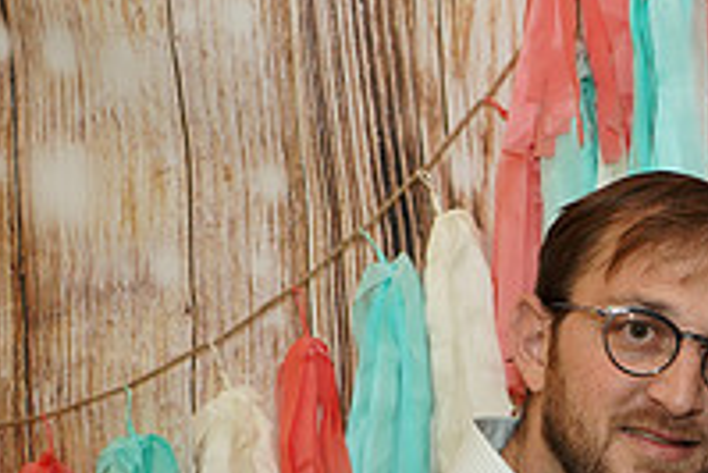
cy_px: 596
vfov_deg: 12.4
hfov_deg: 17.6
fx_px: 2125
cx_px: 936
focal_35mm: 108
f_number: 5
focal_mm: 37
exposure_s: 1/100
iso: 250
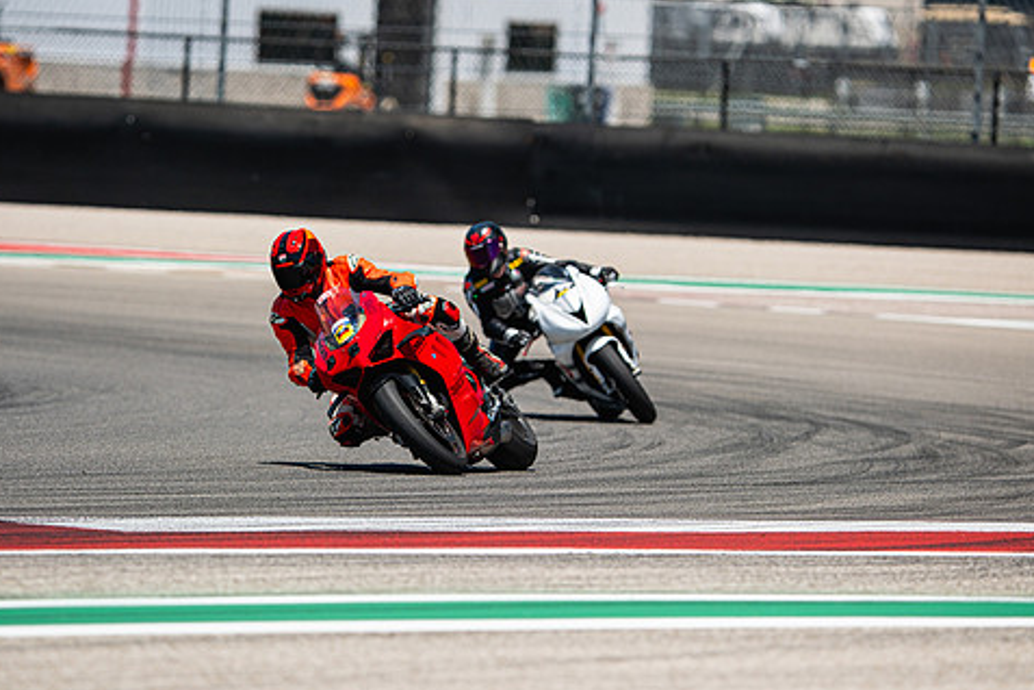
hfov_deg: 5.6
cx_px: 492
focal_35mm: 365
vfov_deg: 3.8
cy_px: 327
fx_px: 10483
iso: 160
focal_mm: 200
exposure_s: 1/2500
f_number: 2.5
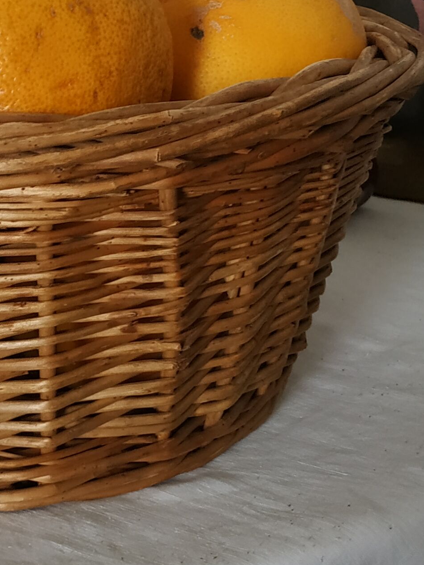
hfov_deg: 19.2
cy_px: 226
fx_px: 1241
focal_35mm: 76
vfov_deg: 25.6
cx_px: 98
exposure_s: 1/25
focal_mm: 3.94
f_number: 1.9
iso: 250
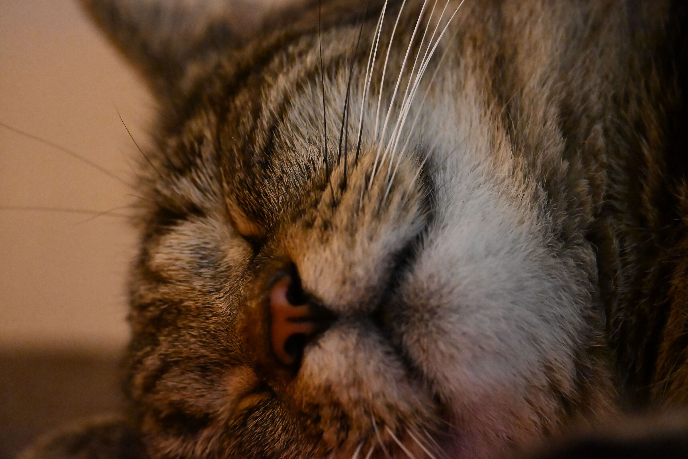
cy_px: 230
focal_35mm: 375
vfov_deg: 3.7
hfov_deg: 5.5
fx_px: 7166
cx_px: 344
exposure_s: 1/50
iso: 12800
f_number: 6.3
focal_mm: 250
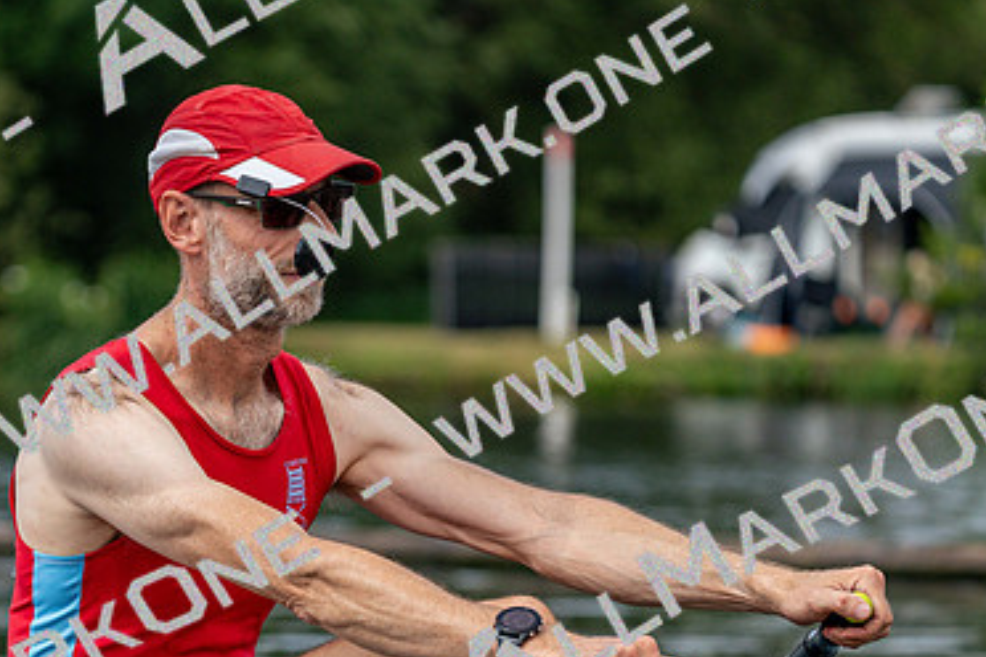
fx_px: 8545
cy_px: 502
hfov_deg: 6.6
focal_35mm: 312
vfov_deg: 4.4
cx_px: 241
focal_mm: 200
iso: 400
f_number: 5.6
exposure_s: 1/1600
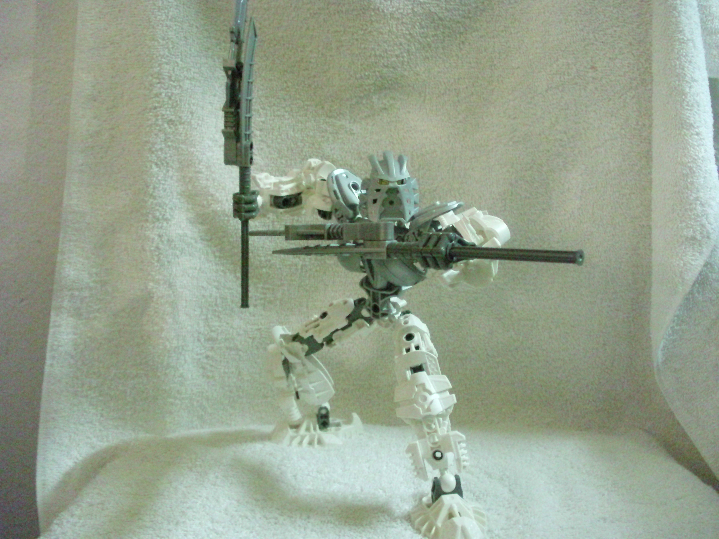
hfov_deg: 49.0
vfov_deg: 37.7
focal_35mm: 38
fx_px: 789
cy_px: 270
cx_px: 360
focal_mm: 6.3
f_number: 3.1
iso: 1600
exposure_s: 1/20
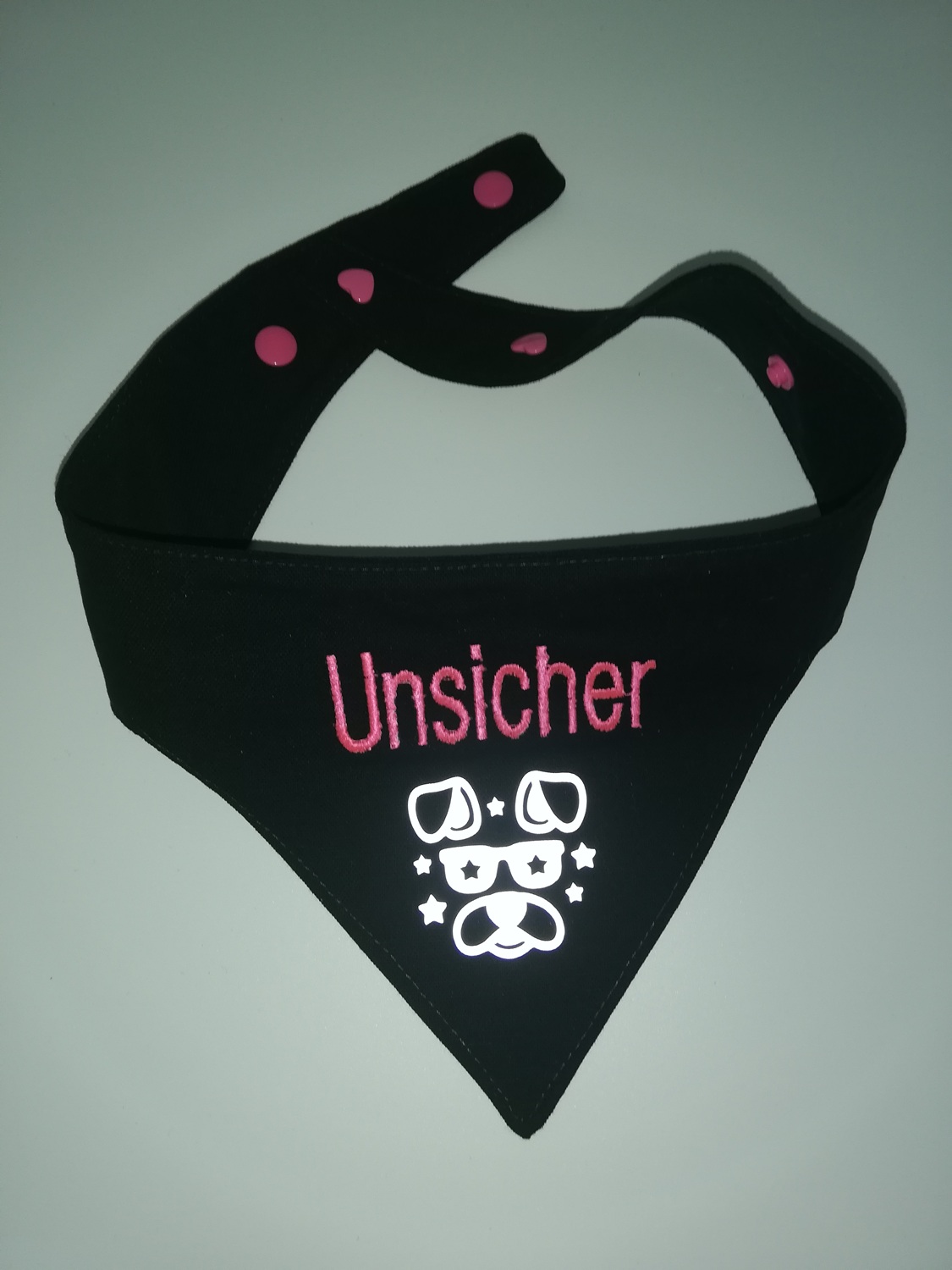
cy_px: 635
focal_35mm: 26
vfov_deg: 67.3
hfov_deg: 53.1
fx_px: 953
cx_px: 476
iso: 64
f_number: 2.2
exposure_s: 1/50
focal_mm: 3.81
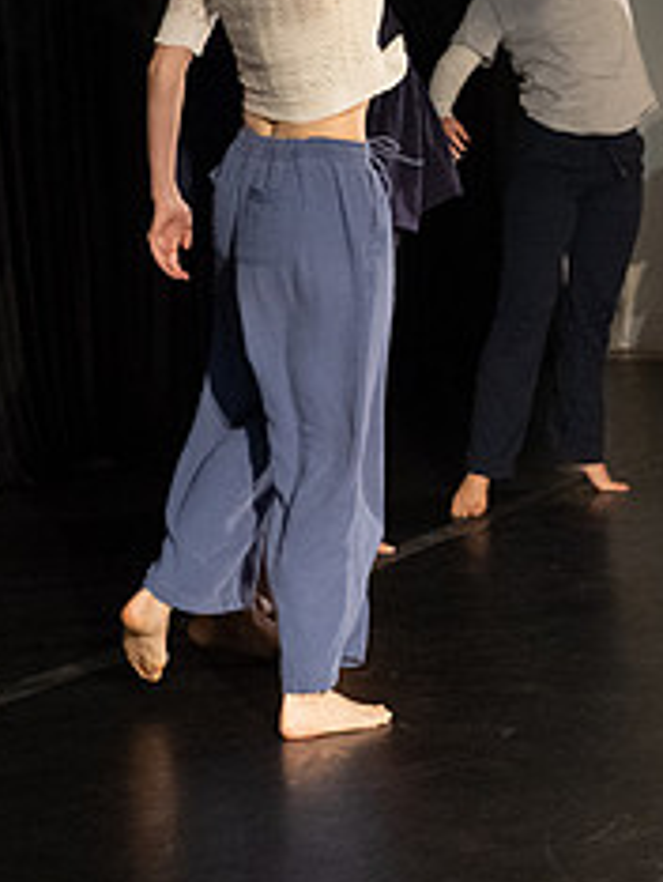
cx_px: 588
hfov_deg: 11.9
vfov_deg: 15.8
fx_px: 3161
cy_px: 265
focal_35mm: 124
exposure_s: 1/400
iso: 6400
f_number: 4
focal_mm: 47
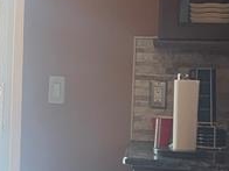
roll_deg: -1.5
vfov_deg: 10.9
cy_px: 64
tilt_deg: -4.2
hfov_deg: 12.8
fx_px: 900
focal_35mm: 136
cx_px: -220
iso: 64
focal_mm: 4.25
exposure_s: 1/60
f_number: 1.8
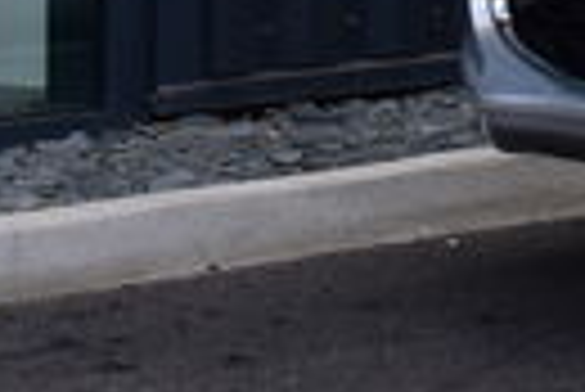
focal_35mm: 300
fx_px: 4880
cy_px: -656
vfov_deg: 4.5
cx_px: 1976
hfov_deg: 6.1
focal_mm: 26
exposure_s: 1/200
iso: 400
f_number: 10
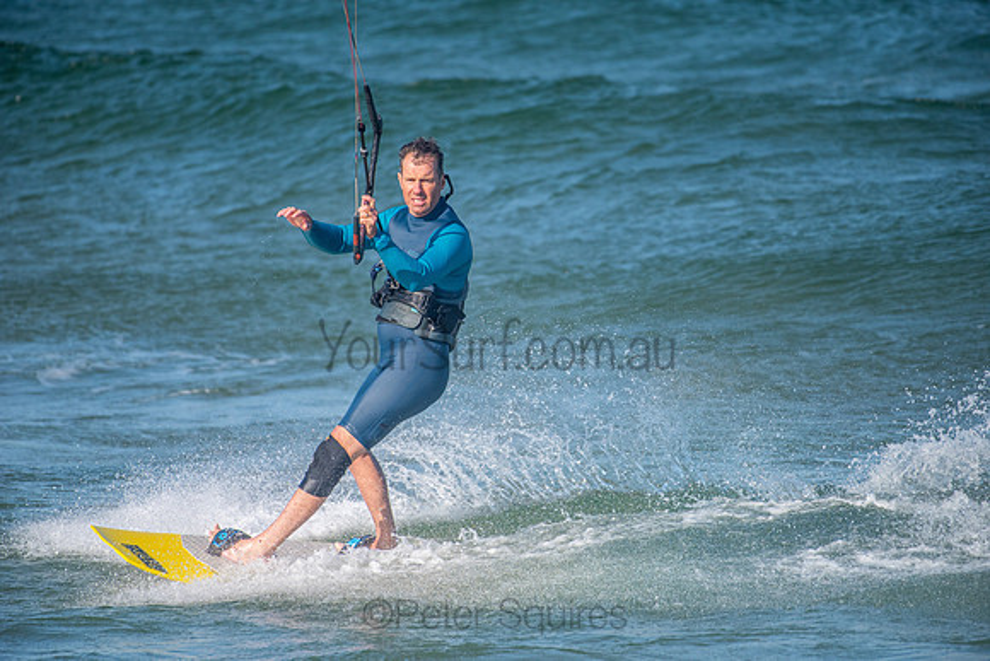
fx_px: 13753
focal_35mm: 500
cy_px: 330
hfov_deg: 4.1
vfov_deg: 2.8
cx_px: 495
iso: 560
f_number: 5.6
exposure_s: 1/4000
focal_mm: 500
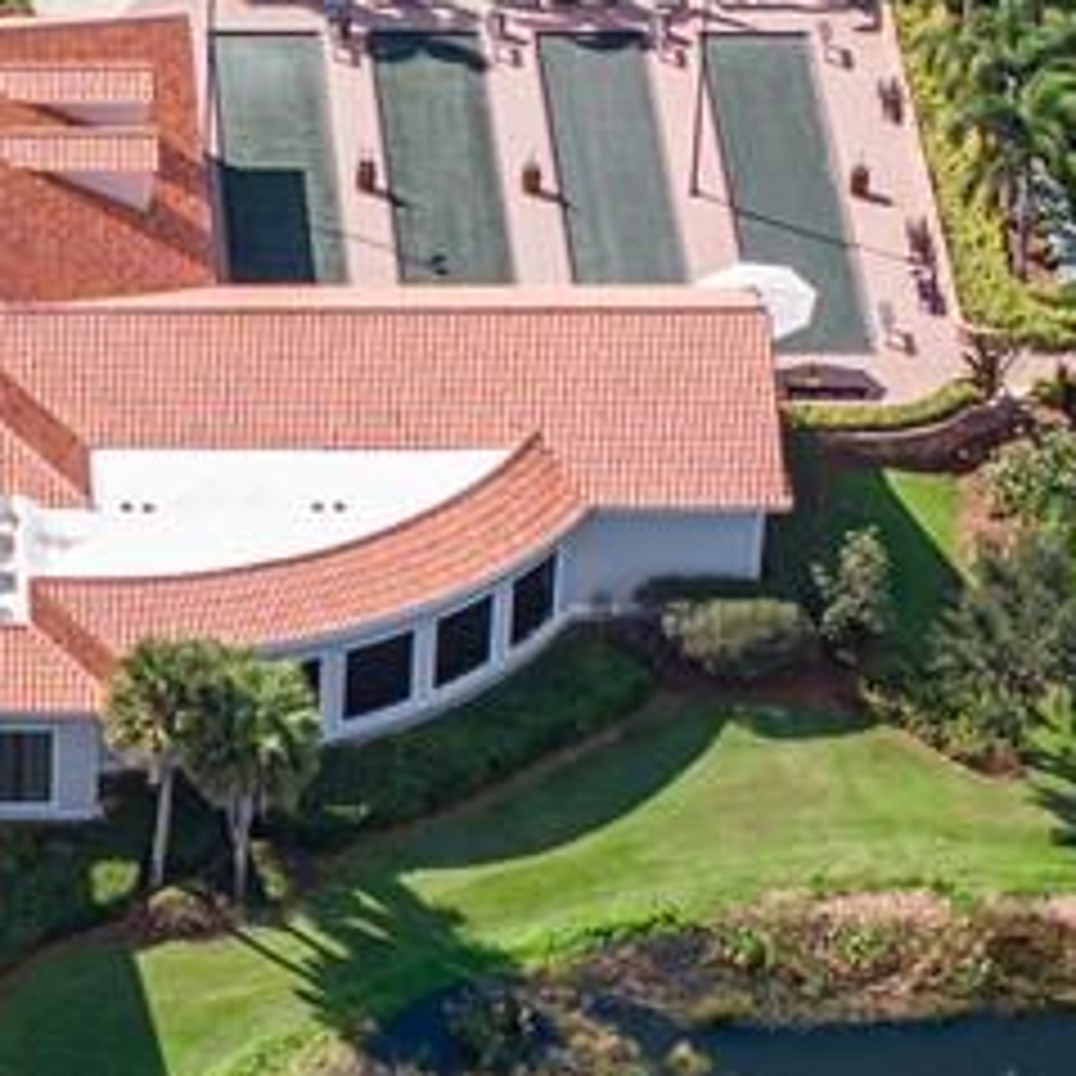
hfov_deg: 6.5
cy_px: 673
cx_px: -468
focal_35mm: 265
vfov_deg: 6.6
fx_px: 9319
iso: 160
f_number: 2.8
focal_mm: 19.35
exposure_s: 1/1000
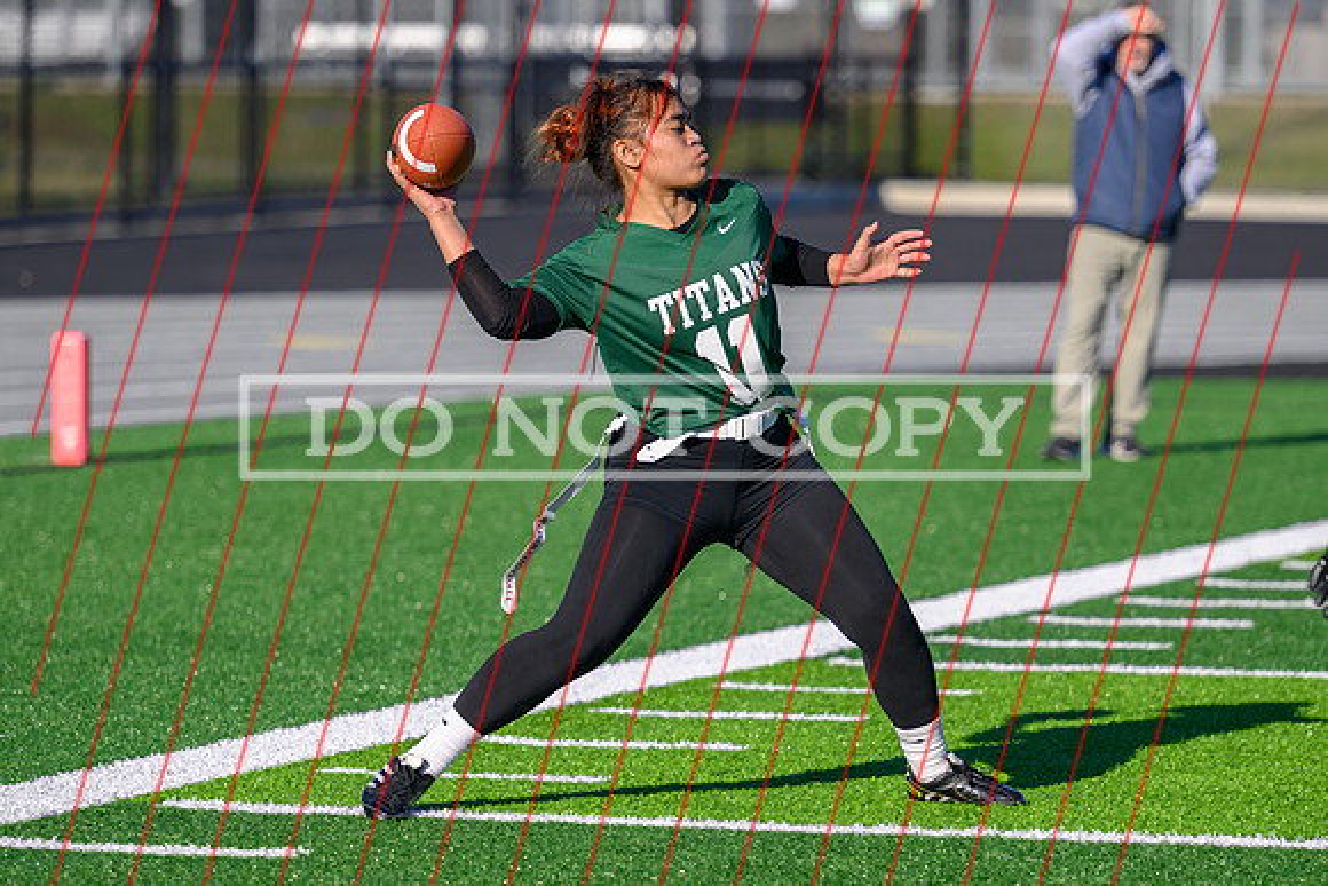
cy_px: 556
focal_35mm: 239
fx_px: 8825
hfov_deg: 8.6
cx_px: 618
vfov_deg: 5.7
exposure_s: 1/1250
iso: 80
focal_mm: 145
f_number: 2.8
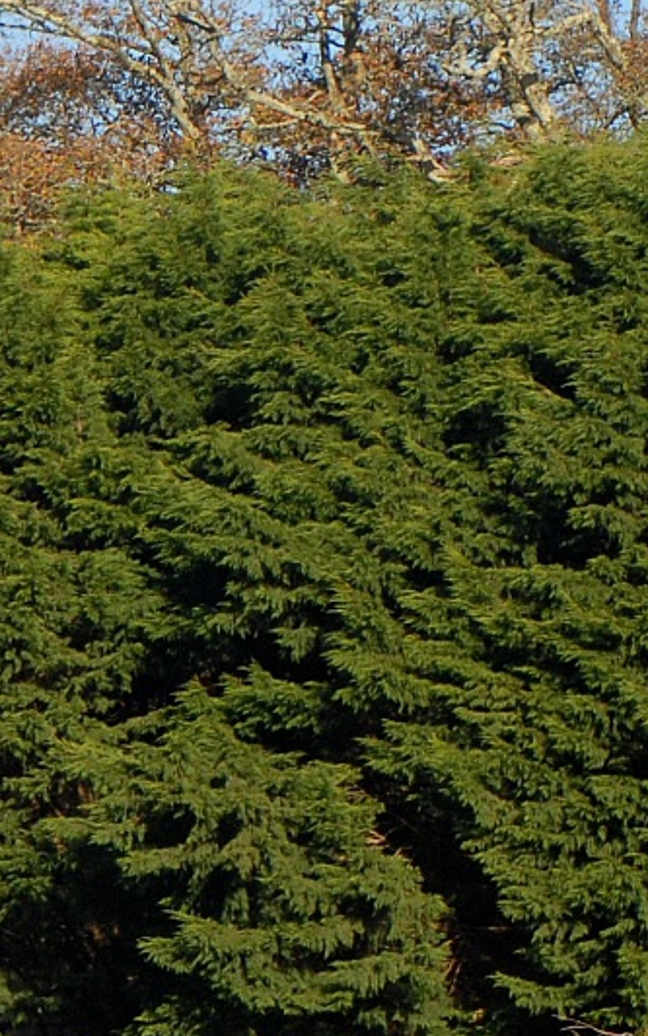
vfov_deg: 7.6
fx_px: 7790
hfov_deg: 4.6
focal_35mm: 276
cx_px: -1218
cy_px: 1111
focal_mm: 50
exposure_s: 1/640
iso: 250
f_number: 6.3
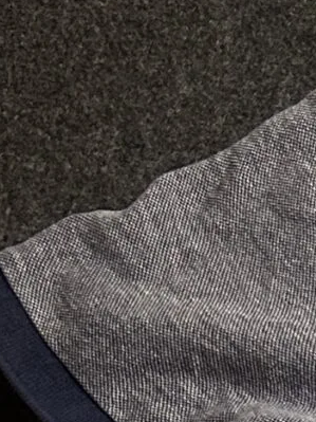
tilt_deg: -54.3
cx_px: 912
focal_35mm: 167
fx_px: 2034
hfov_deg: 7.8
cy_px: 961
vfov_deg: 10.4
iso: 125
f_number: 1.5
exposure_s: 1/50
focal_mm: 5.7
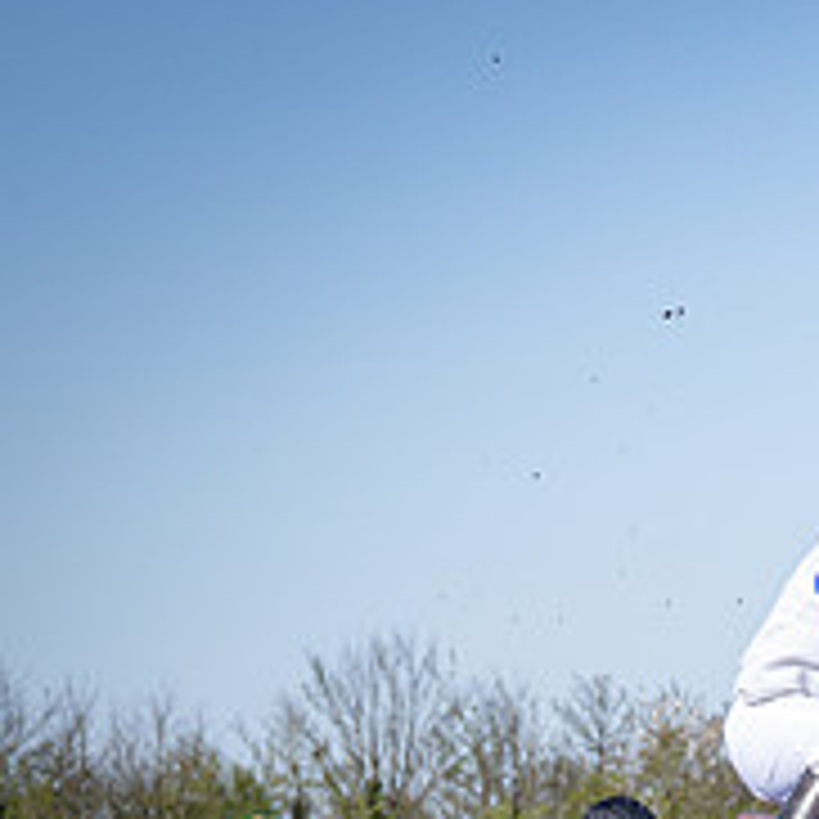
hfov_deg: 6.1
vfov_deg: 6.2
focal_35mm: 283
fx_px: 7575
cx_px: 1436
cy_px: 994
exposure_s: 1/1600
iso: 200
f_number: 4
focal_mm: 70
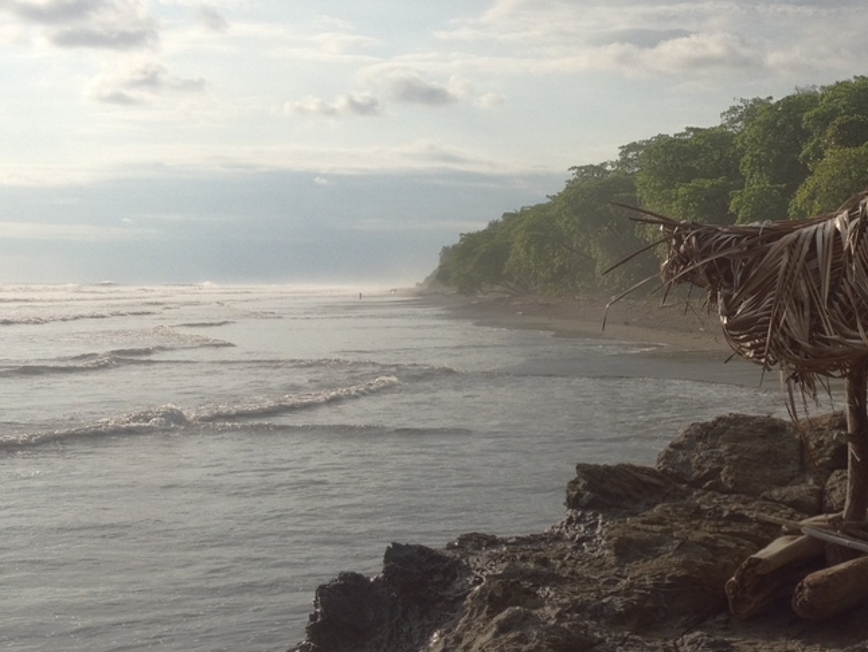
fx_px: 1630
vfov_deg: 22.5
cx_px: 761
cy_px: 239
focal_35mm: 65
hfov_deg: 28.8
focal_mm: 4.28
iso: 50
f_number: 2.4
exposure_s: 1/1042
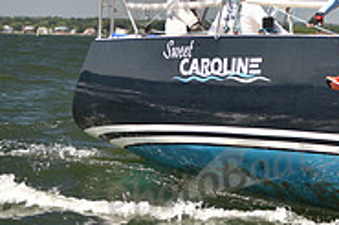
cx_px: 458
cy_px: 56
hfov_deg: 8.1
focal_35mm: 251
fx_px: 2361
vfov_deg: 5.5
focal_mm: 80
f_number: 2.8
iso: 250
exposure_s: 1/1250
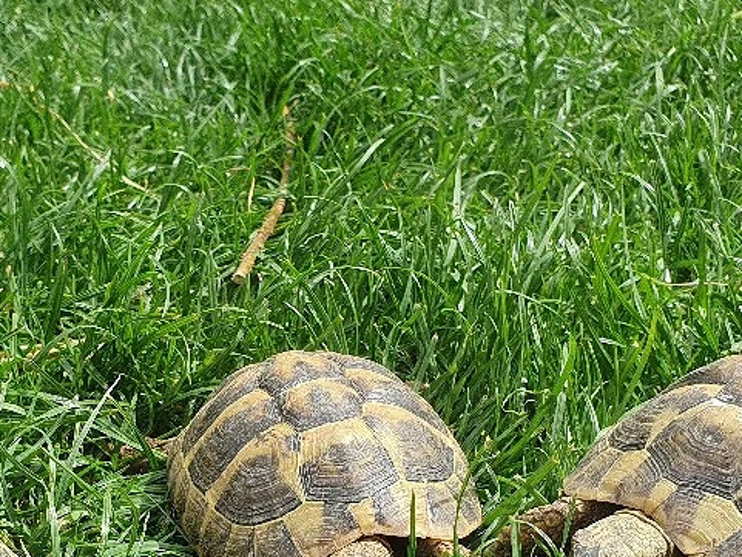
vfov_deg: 26.2
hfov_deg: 35.1
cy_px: 500
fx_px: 1158
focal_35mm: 54
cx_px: 238
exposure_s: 1/833
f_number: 2.4
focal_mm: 4.32
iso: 50
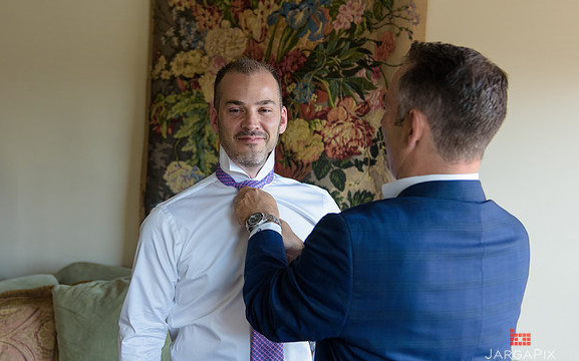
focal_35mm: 53
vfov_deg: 24.3
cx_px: 223
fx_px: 836
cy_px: 142
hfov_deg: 38.0
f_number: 3.2
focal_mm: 42
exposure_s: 1/125
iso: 1000
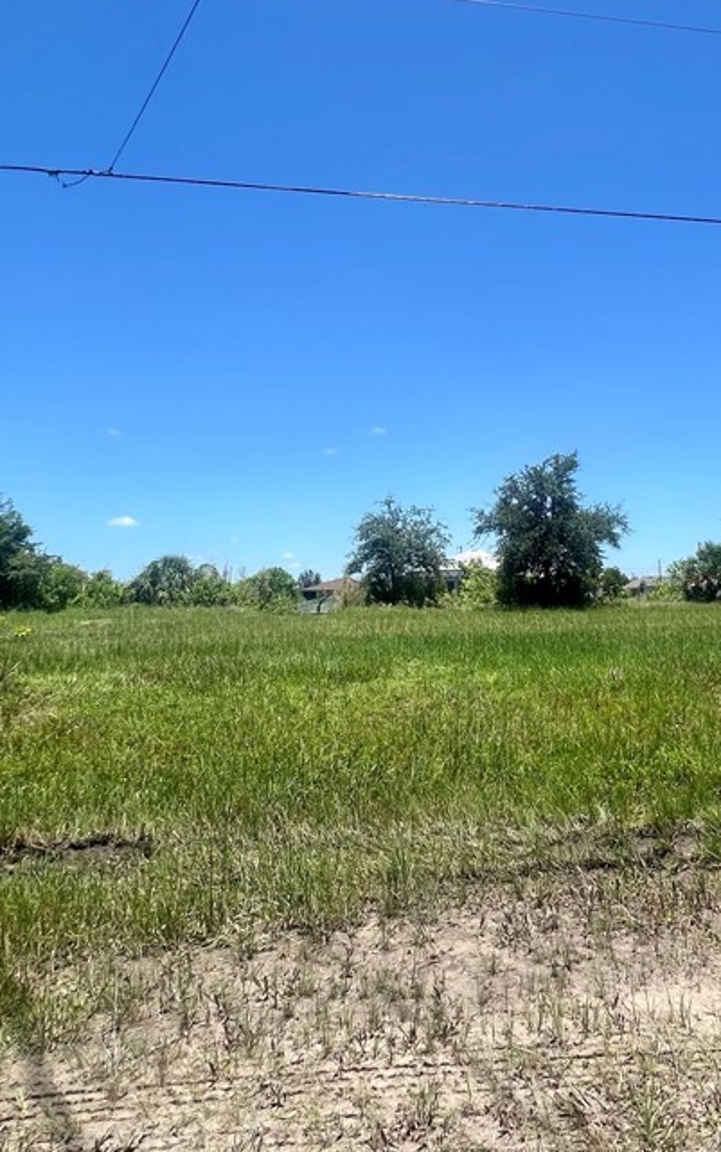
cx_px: 493
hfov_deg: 53.8
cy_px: 498
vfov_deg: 79.2
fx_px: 691
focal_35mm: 22
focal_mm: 1.57
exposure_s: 1/1623
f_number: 1.8
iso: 32
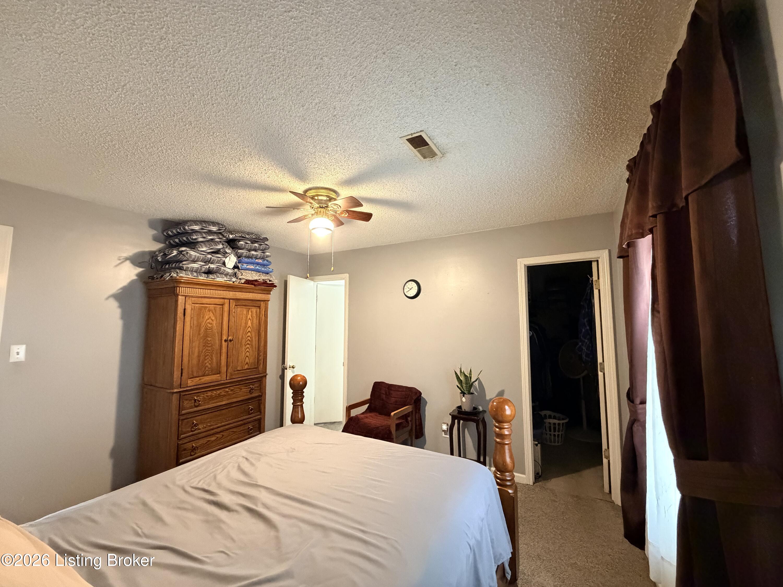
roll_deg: -0.6
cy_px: 294
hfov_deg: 102.1
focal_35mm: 14
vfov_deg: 85.7
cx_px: 392
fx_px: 317
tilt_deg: +5.0
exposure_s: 1/60
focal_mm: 2.22
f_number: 2.2
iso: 800
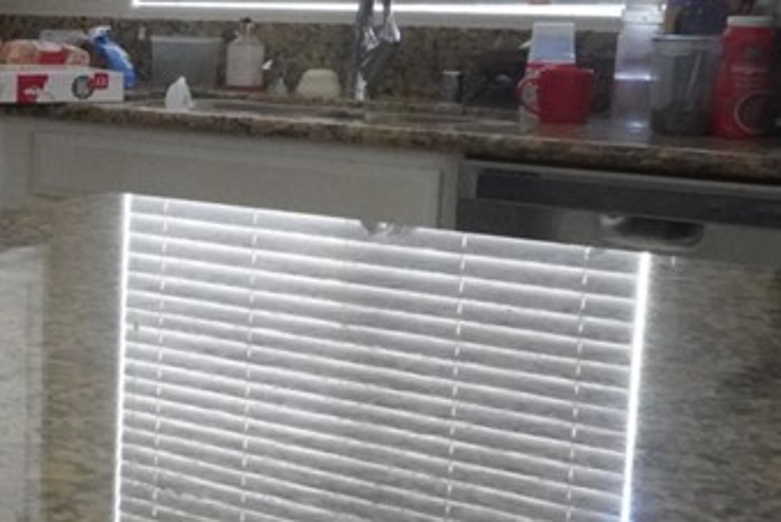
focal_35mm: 77
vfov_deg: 17.7
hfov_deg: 22.4
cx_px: -340
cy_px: 222
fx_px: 1672
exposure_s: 1/25
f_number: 10
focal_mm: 16
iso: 6400
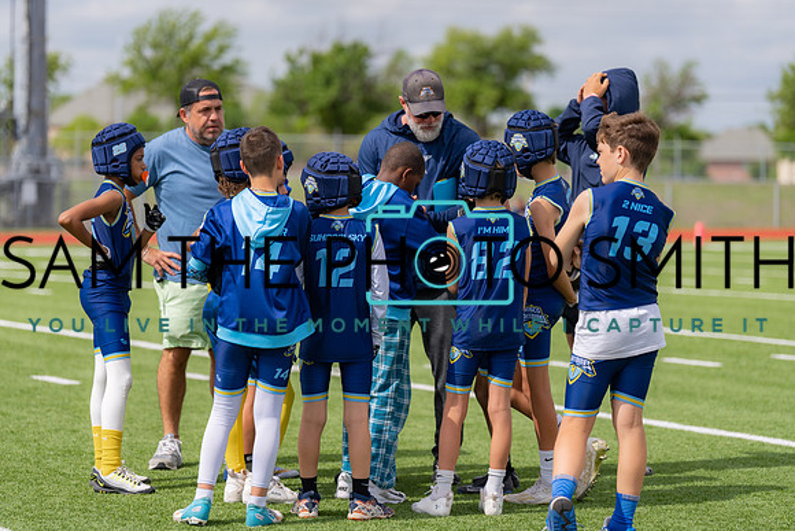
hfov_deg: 16.0
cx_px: 398
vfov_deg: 10.7
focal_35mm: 128
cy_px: 266
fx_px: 2827
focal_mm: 128
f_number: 2.8
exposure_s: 1/3200
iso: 100
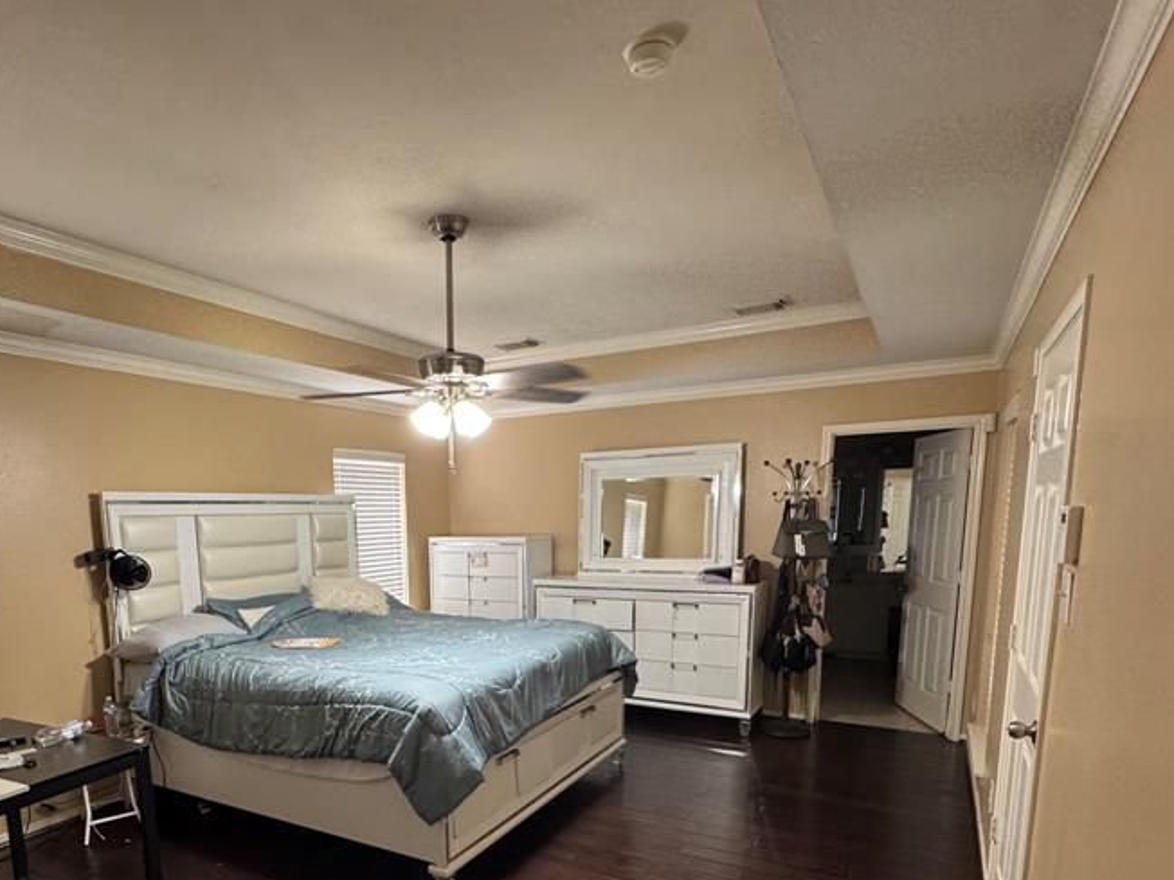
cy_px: 633
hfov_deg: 75.4
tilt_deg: -9.7
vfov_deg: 58.6
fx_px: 746
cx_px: 463
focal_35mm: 22
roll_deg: +1.0
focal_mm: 2.22
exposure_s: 1/60
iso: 320
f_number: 2.2
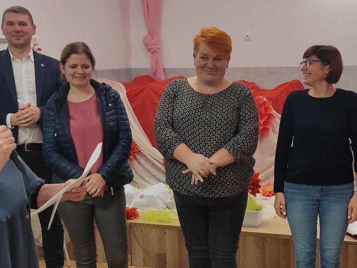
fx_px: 557
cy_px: 159
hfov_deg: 35.3
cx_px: 229
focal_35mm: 54
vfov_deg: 27.0
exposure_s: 1/50
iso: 143
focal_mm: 4.71
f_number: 1.79
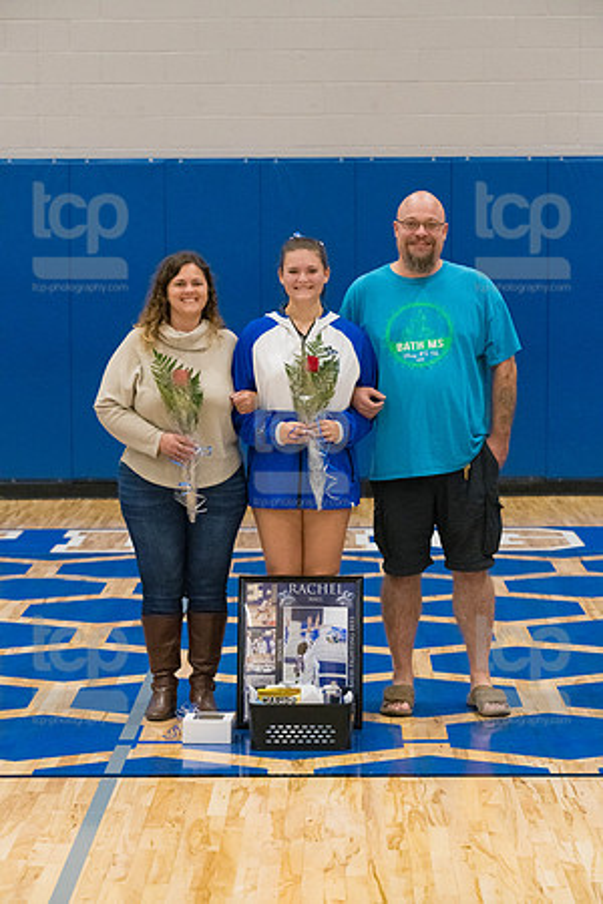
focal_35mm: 102
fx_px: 2563
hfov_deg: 13.4
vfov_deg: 20.0
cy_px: 452
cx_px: 302
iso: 5000
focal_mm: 102
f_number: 5.6
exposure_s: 1/500
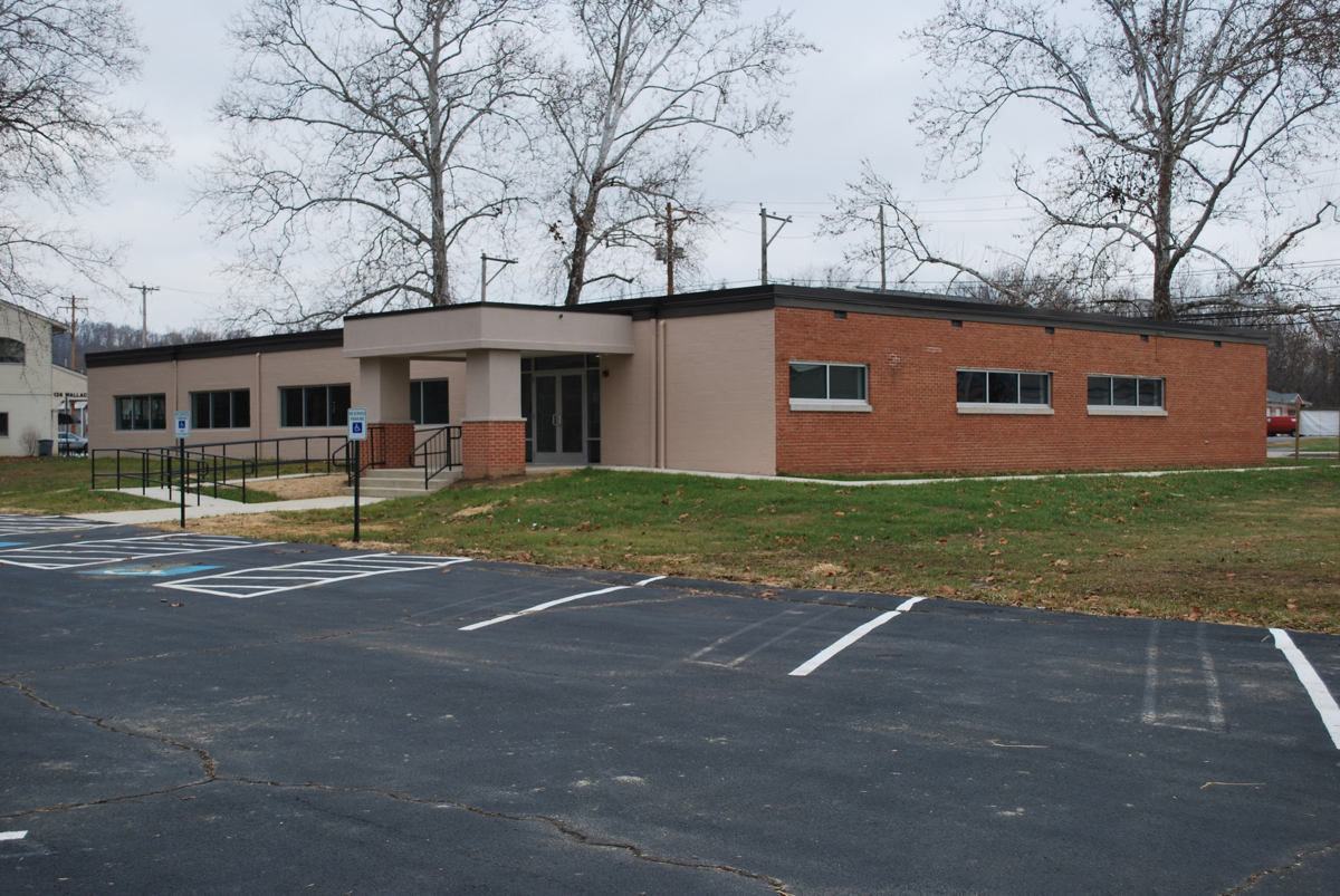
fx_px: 1565
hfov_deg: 46.4
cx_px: 670
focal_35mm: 42
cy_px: 448
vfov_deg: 32.0
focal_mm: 28
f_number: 5.6
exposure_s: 1/125
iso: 100
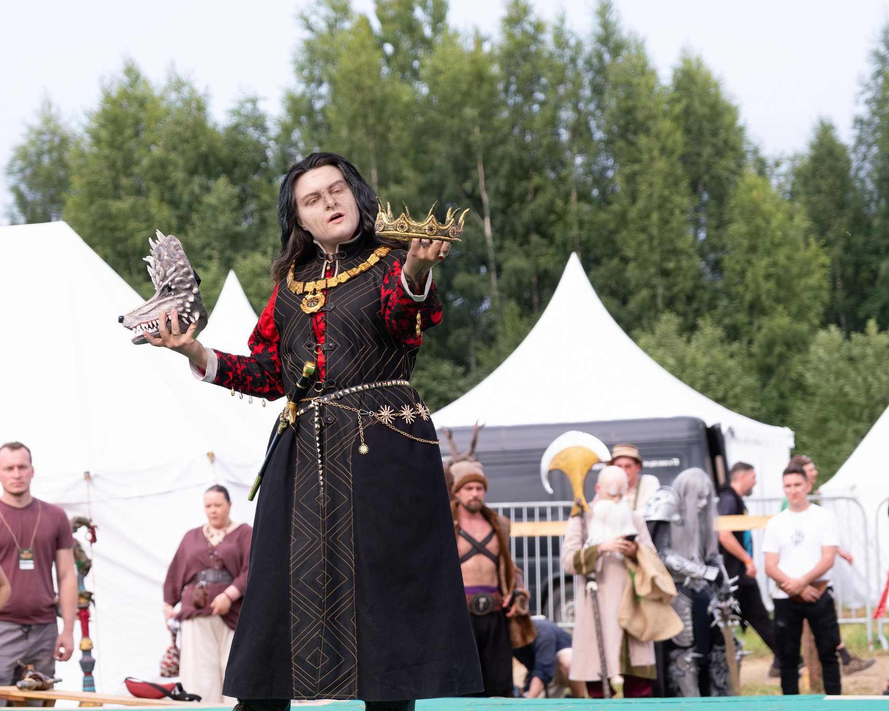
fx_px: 2842
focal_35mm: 108
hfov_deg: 17.8
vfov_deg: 14.3
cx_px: 392
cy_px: 345
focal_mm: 55
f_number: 3.6
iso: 320
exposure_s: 1/1000
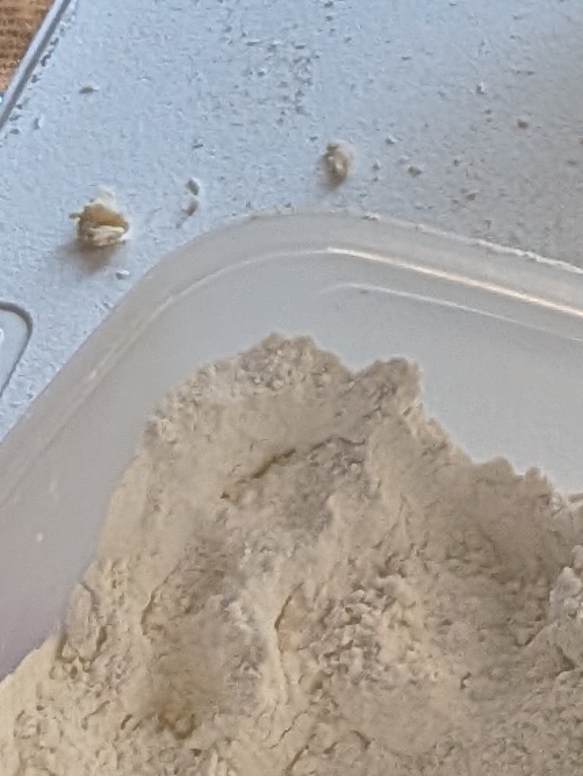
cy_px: -1095
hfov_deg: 7.9
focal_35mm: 168
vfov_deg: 10.2
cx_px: 1625
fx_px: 3768
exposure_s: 1/100
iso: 24
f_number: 1.7
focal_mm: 4.53
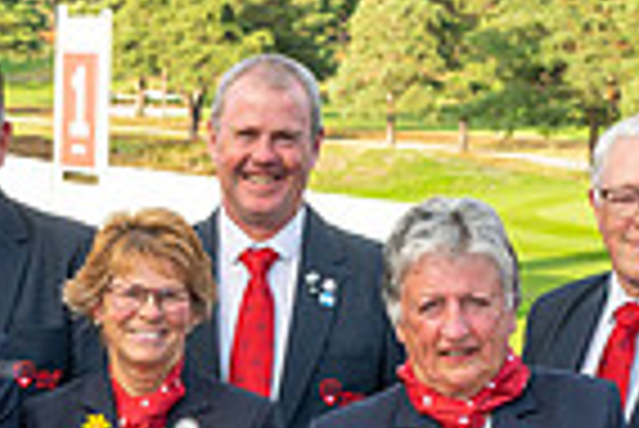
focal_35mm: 210
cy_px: 754
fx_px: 3731
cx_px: -207
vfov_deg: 6.4
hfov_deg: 9.6
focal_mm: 44
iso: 200
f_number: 7.1
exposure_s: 1/200
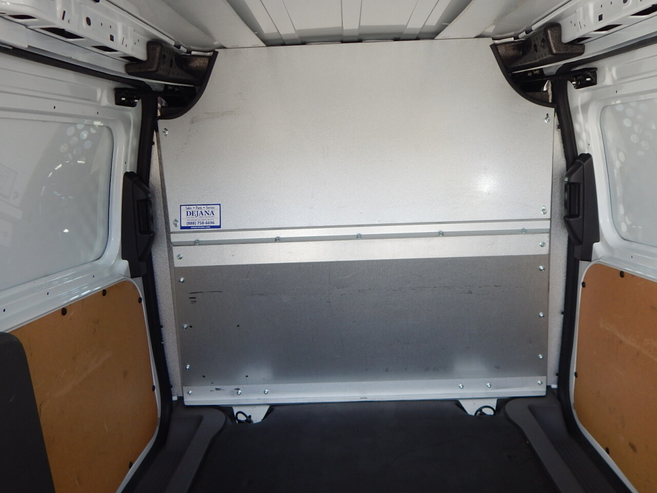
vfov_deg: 49.7
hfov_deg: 63.4
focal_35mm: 28
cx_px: 328
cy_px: 246
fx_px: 531
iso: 125
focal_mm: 5.1
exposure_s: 1/100
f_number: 3.2
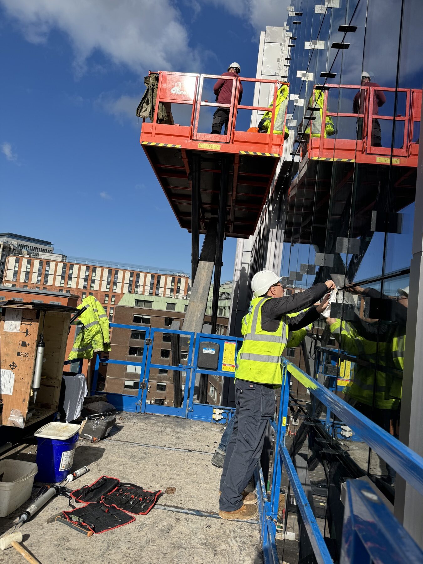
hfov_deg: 56.8
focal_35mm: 24
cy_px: 282
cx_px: 212
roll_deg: -6.6
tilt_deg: +3.7
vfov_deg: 71.6
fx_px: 391
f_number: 1.78
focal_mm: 6.76
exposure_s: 1/5348
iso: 80
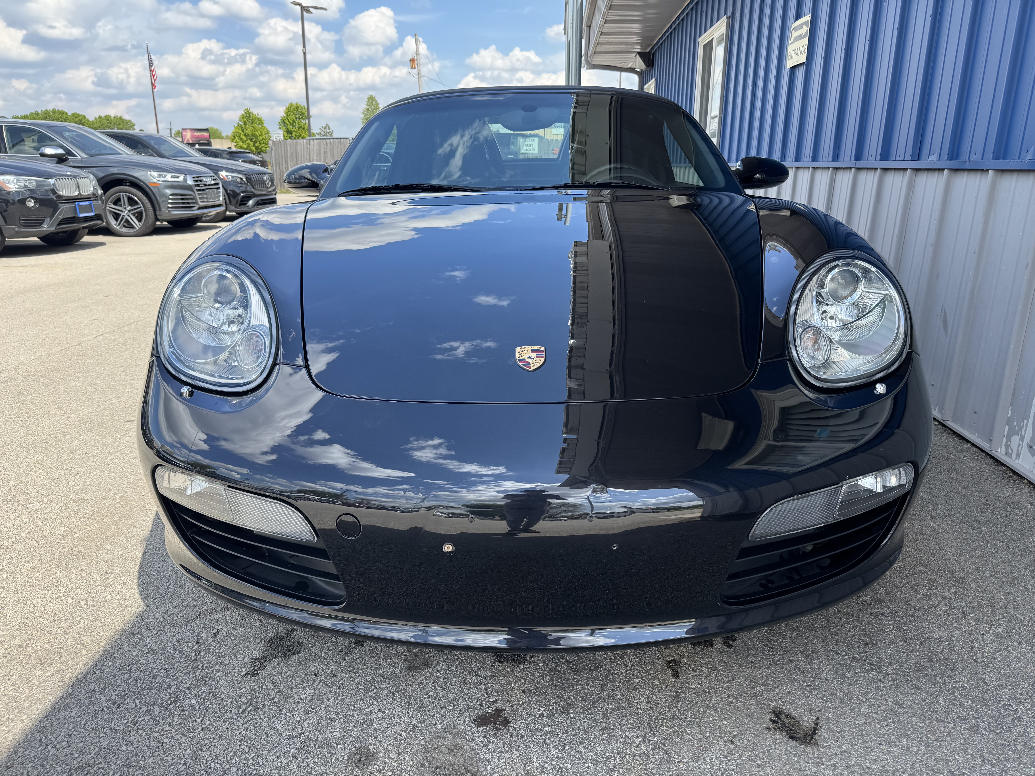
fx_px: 718
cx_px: 518
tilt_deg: -17.4
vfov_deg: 56.8
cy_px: 388
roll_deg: +0.9
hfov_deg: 71.6
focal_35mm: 24
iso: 80
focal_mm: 6.76
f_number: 1.78
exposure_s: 1/1311
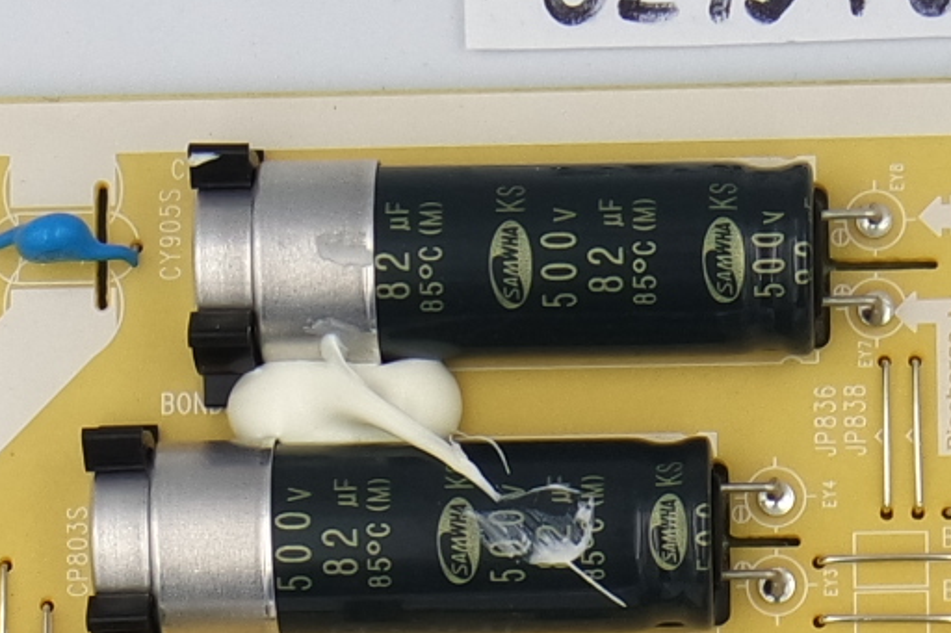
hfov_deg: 8.2
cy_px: 1338
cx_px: 767
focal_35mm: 250
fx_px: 6602
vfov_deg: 5.4
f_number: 5.6
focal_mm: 16
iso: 160
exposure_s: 1/125
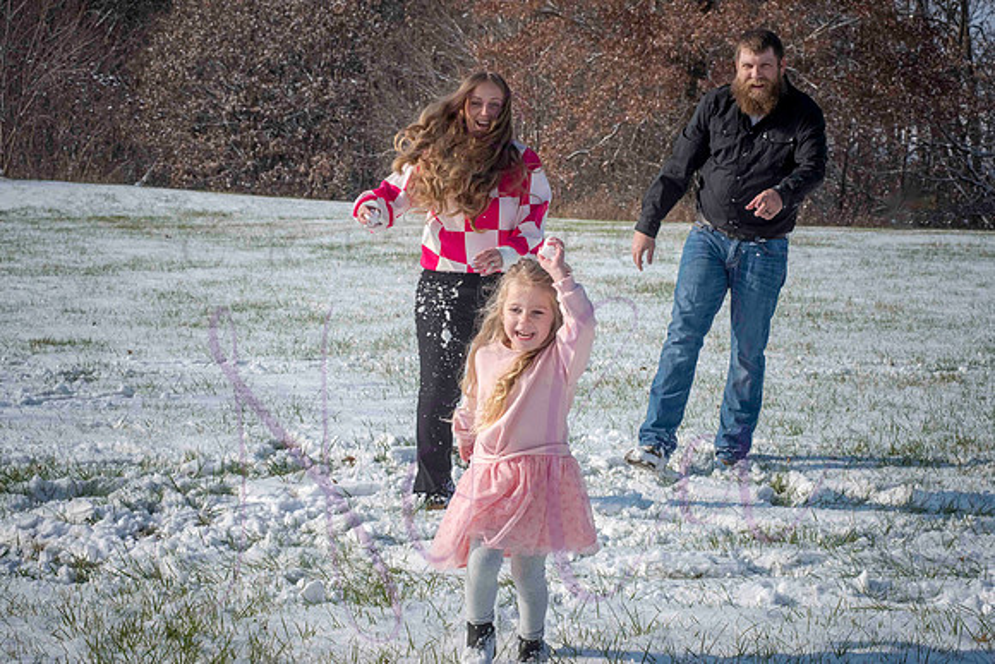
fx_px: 2212
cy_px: 332
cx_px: 498
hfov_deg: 25.4
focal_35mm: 80
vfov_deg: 17.1
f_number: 14
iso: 640
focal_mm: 80
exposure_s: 1/1000
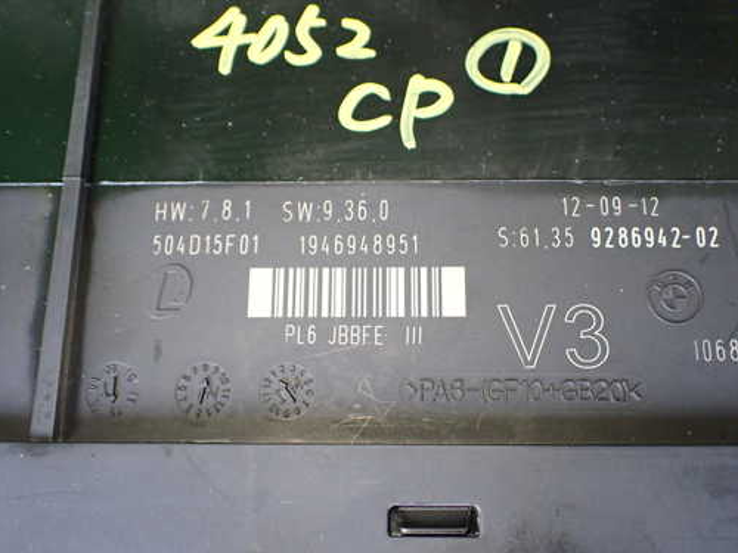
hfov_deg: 51.2
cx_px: 416
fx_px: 768
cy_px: 273
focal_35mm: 36
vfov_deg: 39.7
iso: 800
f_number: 2.3
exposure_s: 1/125
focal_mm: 5.4
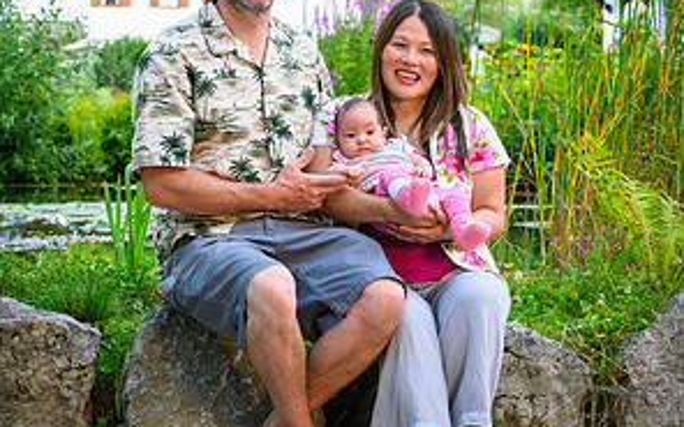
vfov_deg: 11.3
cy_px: 155
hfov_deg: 18.0
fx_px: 2162
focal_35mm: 116
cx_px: 341
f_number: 7.1
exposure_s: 1/160
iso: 1000
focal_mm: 75
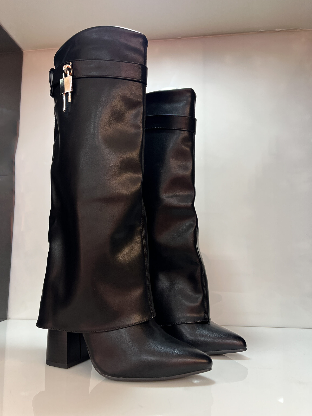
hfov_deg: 53.1
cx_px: 156
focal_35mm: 26
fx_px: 312
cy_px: 208
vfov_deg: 67.3
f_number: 1.6
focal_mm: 5.1
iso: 80
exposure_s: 1/100
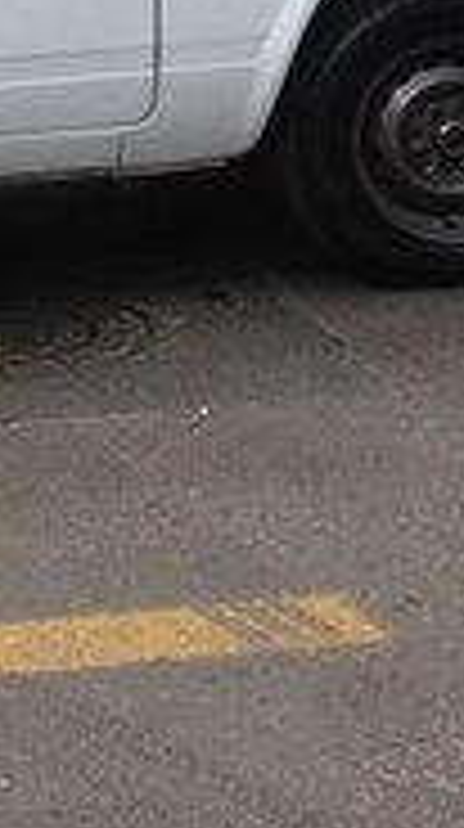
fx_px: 2832
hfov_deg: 8.8
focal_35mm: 129
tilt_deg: -5.7
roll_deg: +4.1
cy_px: 7
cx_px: -464
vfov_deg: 16.3
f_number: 2.4
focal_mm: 4.12
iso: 50
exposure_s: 1/861
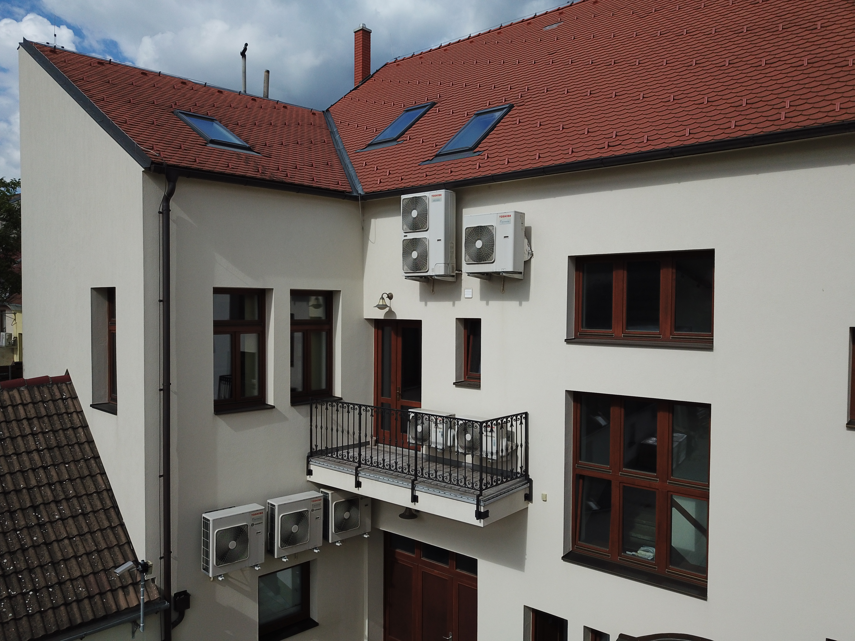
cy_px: 320
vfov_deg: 53.1
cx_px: 428
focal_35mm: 26
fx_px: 642
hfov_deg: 67.3
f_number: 2.2
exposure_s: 1/2825
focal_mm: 4.73
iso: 100
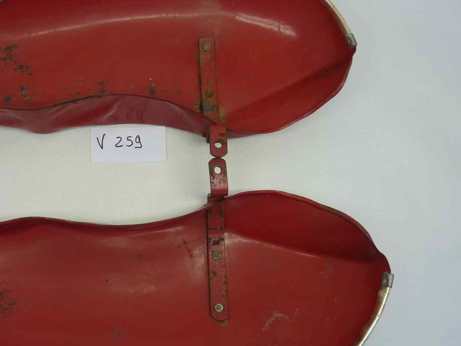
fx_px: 546
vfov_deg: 35.1
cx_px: 131
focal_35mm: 41
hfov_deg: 44.6
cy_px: 159
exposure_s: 1/30
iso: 100
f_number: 3.3
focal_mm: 4.1
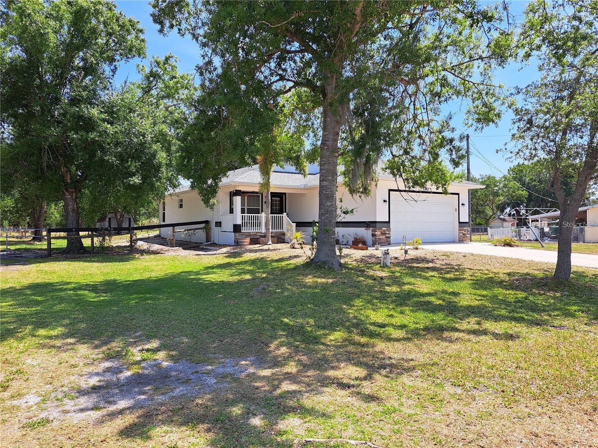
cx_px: 299
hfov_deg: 71.6
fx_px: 415
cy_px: 224
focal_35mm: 24
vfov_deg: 56.8
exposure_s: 1/1166
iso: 50
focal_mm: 5.23
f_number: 1.8
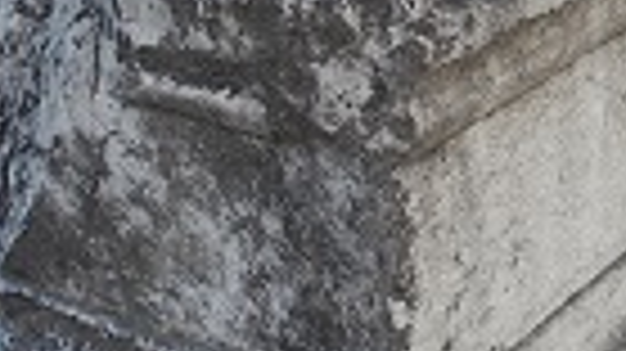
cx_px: 716
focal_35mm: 94
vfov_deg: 12.6
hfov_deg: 21.4
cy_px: -40
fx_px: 1559
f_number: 2.8
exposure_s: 1/216
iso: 100
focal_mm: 6.4
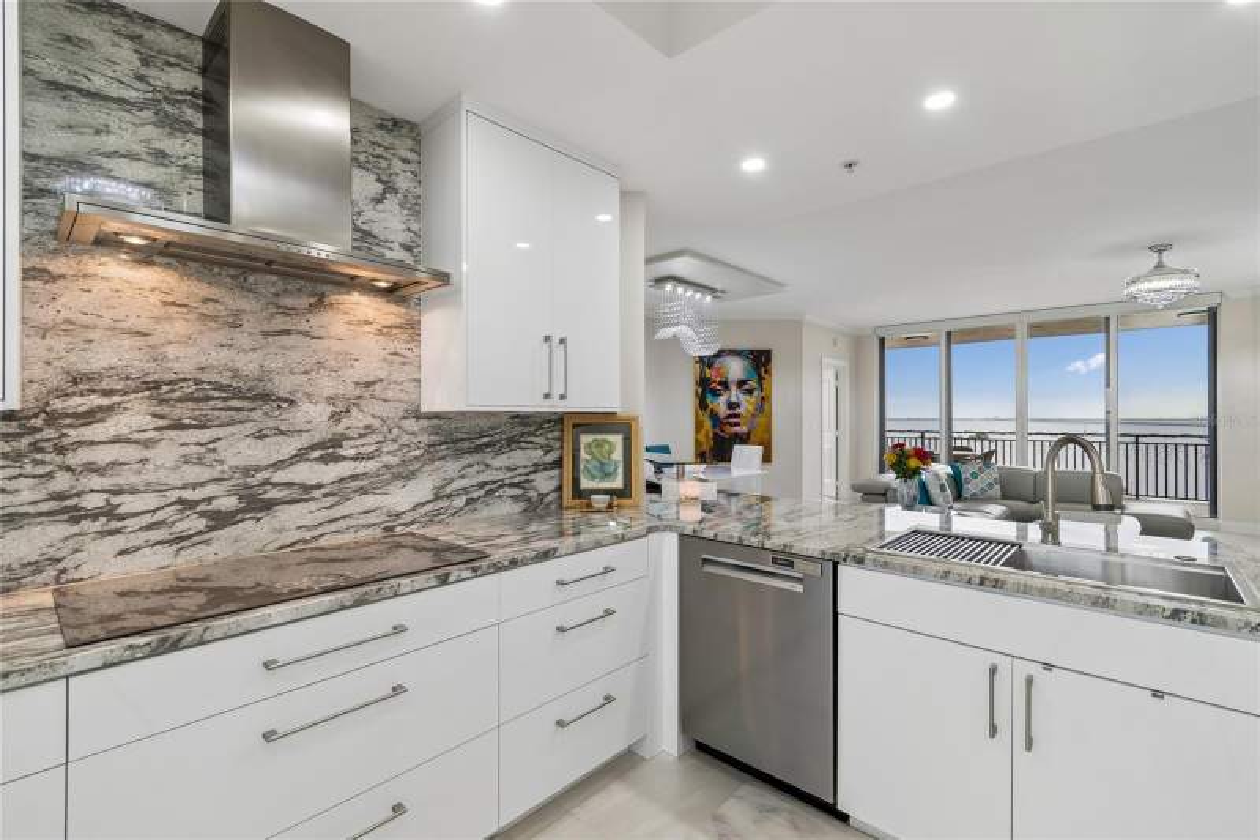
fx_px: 525
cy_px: 420
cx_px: 630
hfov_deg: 100.4
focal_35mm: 15
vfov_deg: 77.3
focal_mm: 10
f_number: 7.1
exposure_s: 1/13
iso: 100
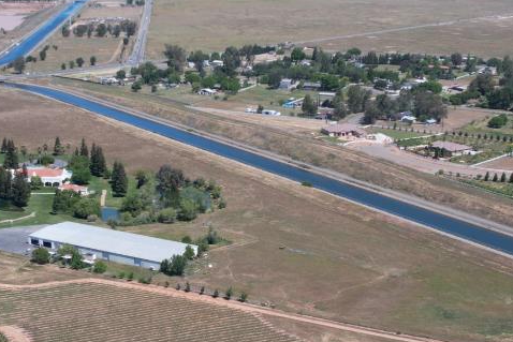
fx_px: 983
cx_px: 208
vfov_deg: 19.7
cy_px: 184
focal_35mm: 69
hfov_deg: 29.2
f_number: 2.8
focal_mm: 8.38
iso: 100
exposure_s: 1/2000
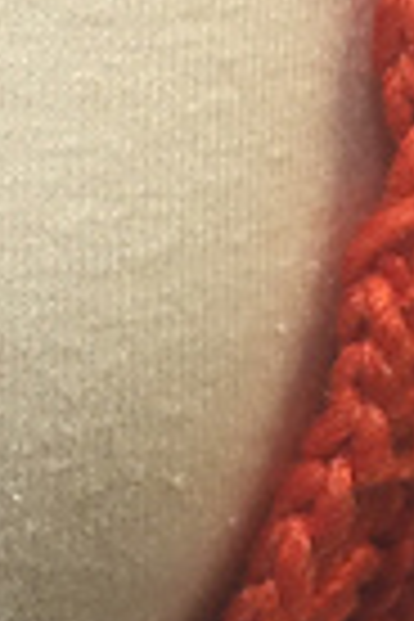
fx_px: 2415
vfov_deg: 14.6
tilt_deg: -17.1
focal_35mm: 140
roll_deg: +2.2
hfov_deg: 9.5
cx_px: -194
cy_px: 140
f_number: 2.2
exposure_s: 1/30
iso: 50
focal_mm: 4.15
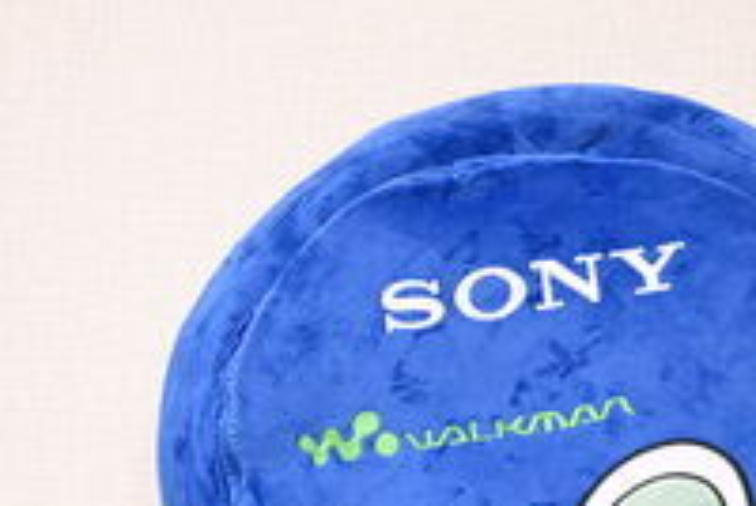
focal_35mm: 58
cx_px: 544
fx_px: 1230
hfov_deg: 33.6
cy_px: 463
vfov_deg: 22.6
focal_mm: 19.5
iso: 2000
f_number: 3.8
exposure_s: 1/50
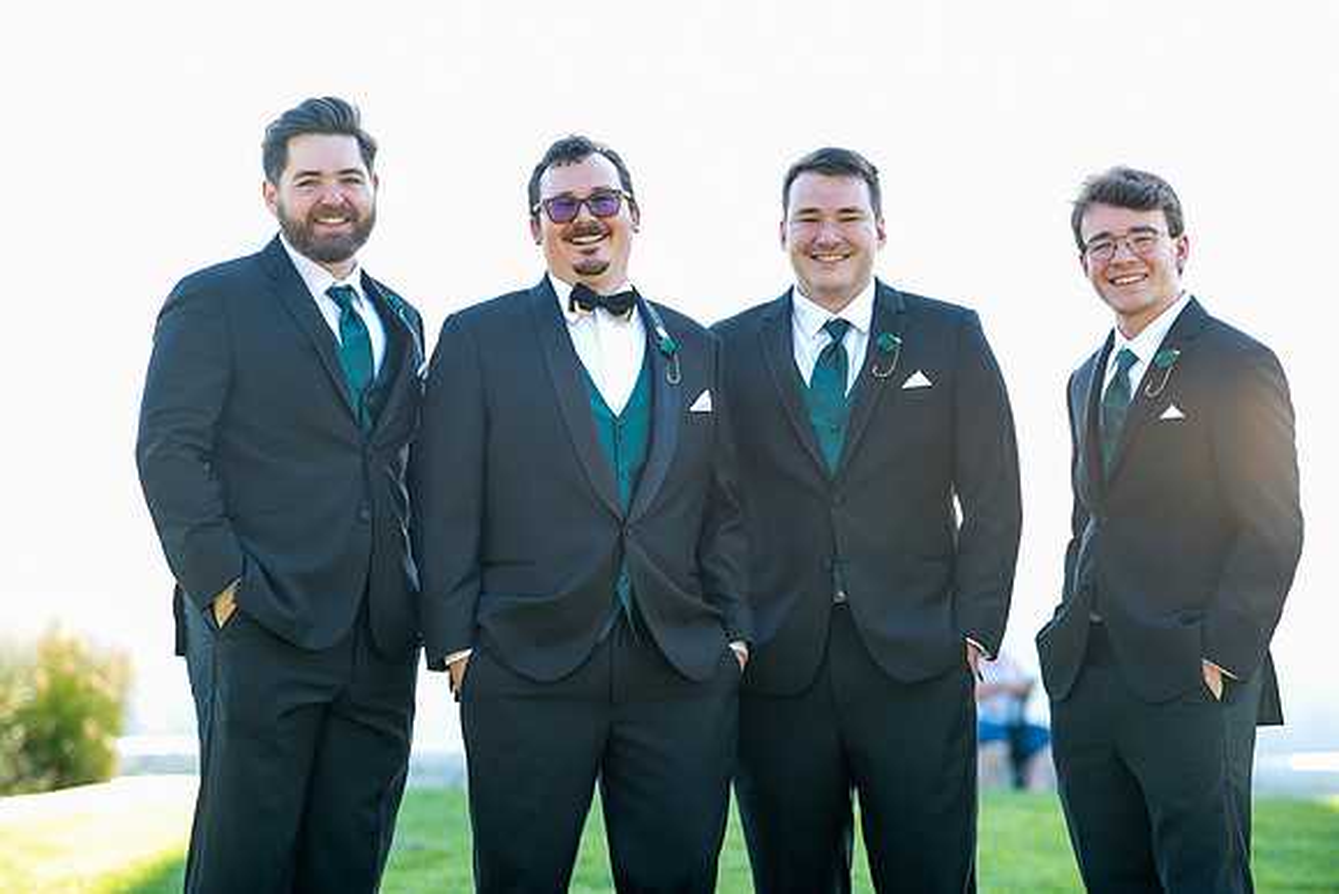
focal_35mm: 190
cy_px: 447
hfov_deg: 10.8
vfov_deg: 7.2
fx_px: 7068
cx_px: 670
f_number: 5.6
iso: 400
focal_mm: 190
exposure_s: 1/125
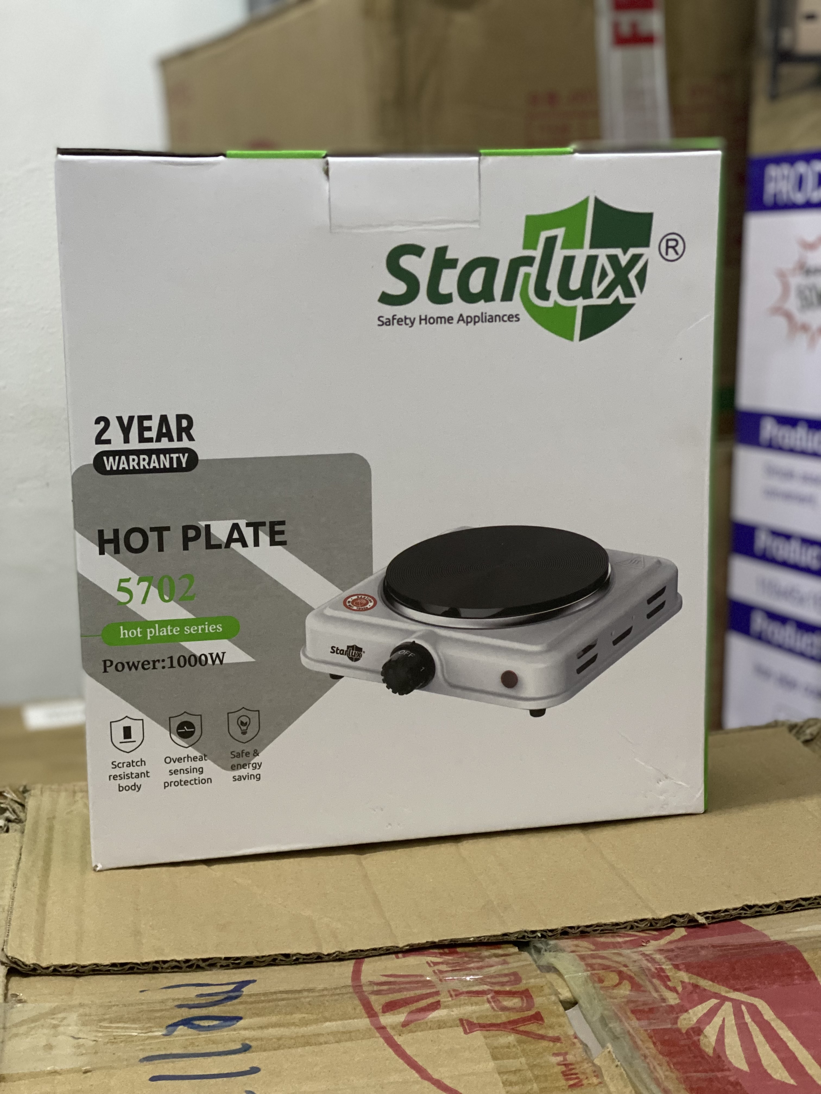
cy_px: 547
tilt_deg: -5.7
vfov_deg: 36.8
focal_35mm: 52
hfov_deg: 28.0
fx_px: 1644
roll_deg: +1.3
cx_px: 410
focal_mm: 6
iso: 320
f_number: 2
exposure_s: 1/25
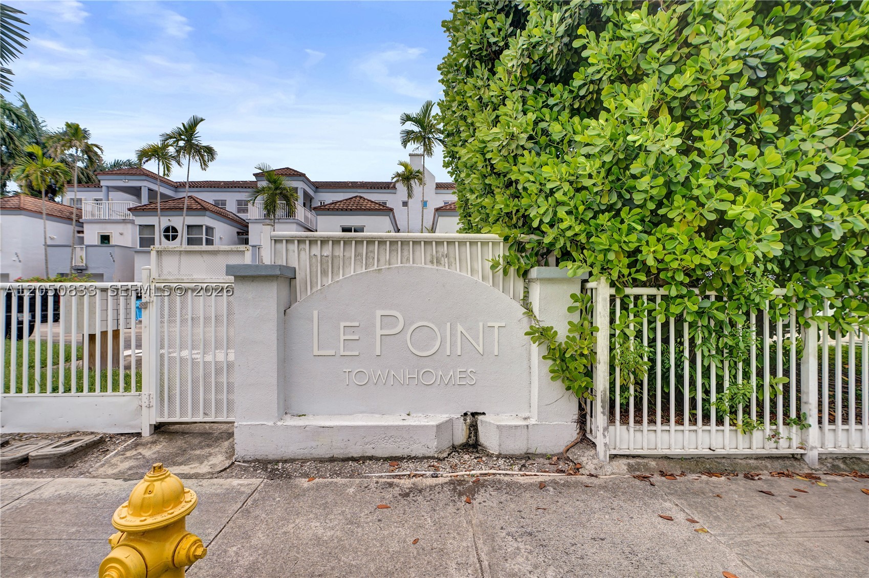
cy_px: 289
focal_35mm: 16
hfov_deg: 96.8
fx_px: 386
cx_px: 434
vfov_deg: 73.6
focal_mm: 16
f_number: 5
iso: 100
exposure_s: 1/500
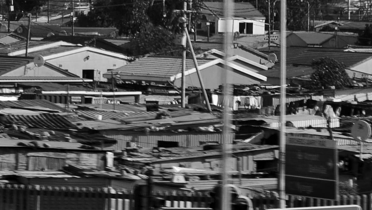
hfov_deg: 6.4
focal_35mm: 337
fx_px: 3325
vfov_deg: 3.6
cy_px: -207
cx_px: 78
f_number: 6.3
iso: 100
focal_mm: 55
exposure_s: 1/160
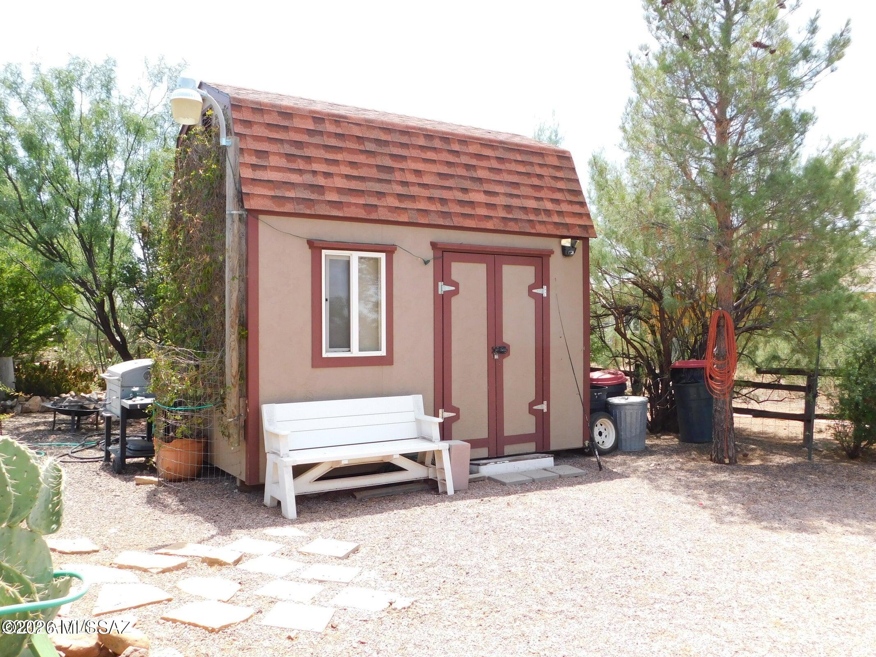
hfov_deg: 60.0
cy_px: 328
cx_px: 438
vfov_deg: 46.8
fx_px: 759
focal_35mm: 30
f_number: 3.2
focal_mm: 5.3
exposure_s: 1/400
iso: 125
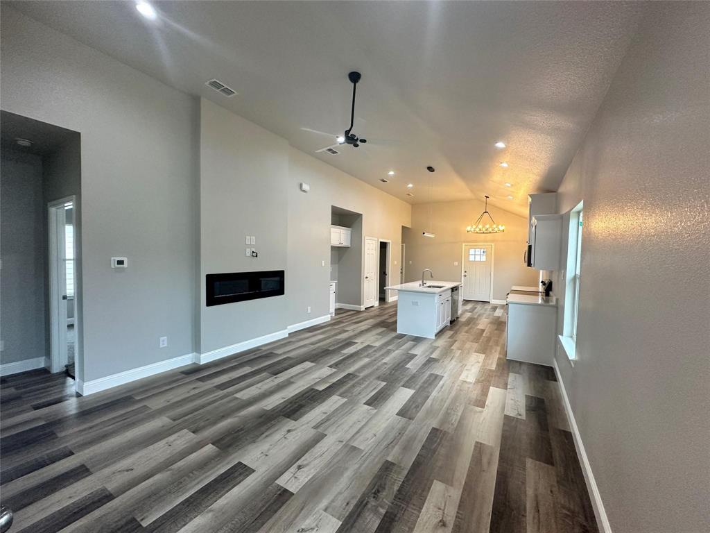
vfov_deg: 85.7
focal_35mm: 14
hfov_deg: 102.1
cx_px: 355
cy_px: 266
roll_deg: -1.0
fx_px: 287
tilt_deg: -0.9
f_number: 2.2
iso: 250
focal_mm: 2.22
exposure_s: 1/120
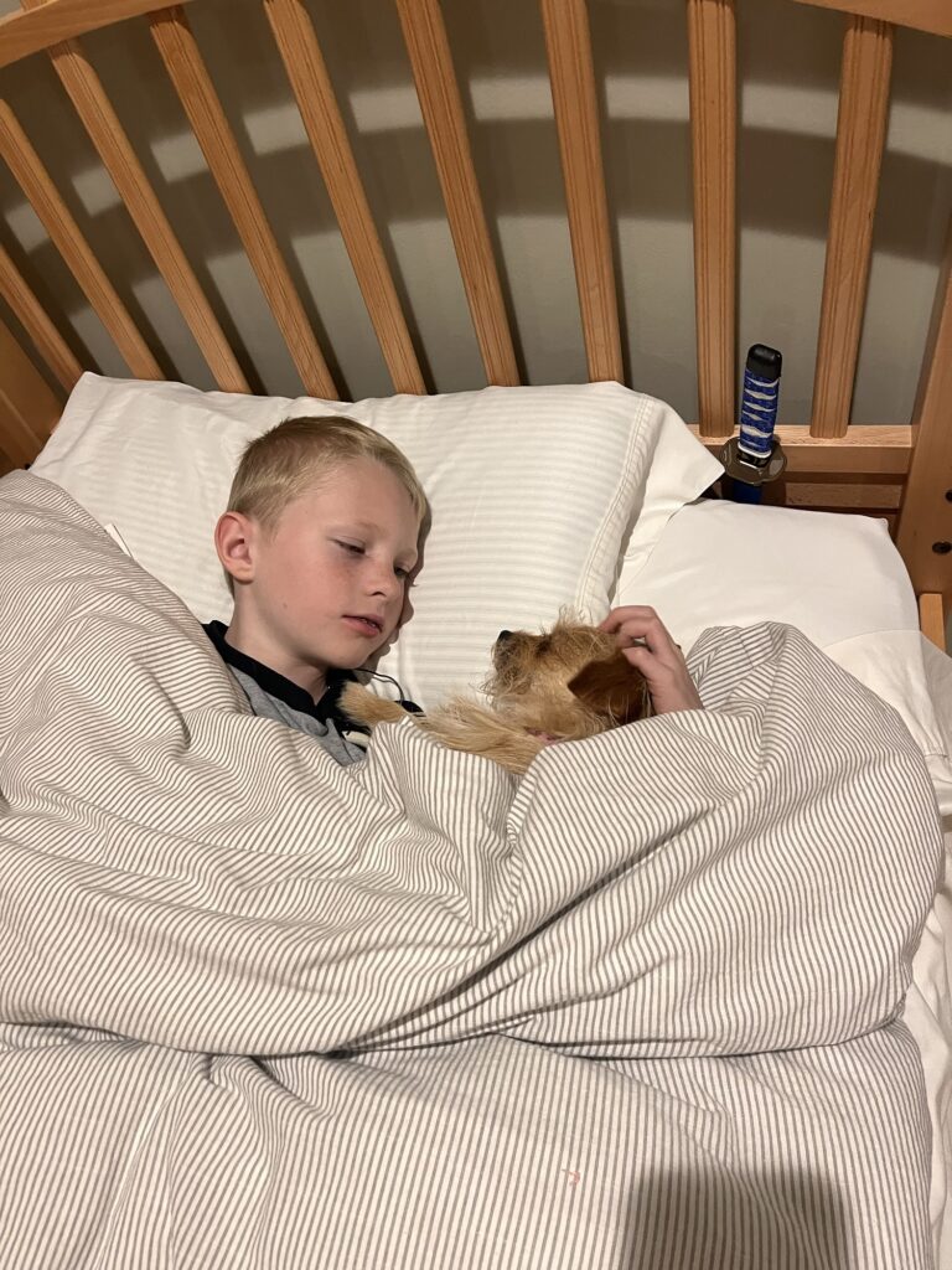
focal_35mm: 26
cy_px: 635
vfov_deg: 67.3
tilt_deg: -51.6
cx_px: 476
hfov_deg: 53.1
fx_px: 953
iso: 250
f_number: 1.6
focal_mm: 5.1
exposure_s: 1/60
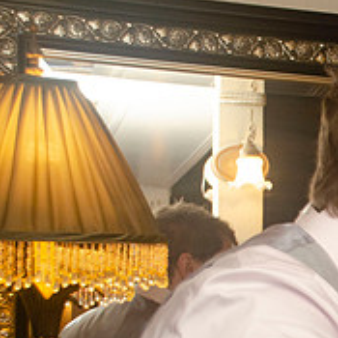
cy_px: 346
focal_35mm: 135
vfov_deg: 12.8
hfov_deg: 12.4
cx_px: 487
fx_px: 1491
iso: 400
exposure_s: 1/60
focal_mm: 32
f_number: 4.2
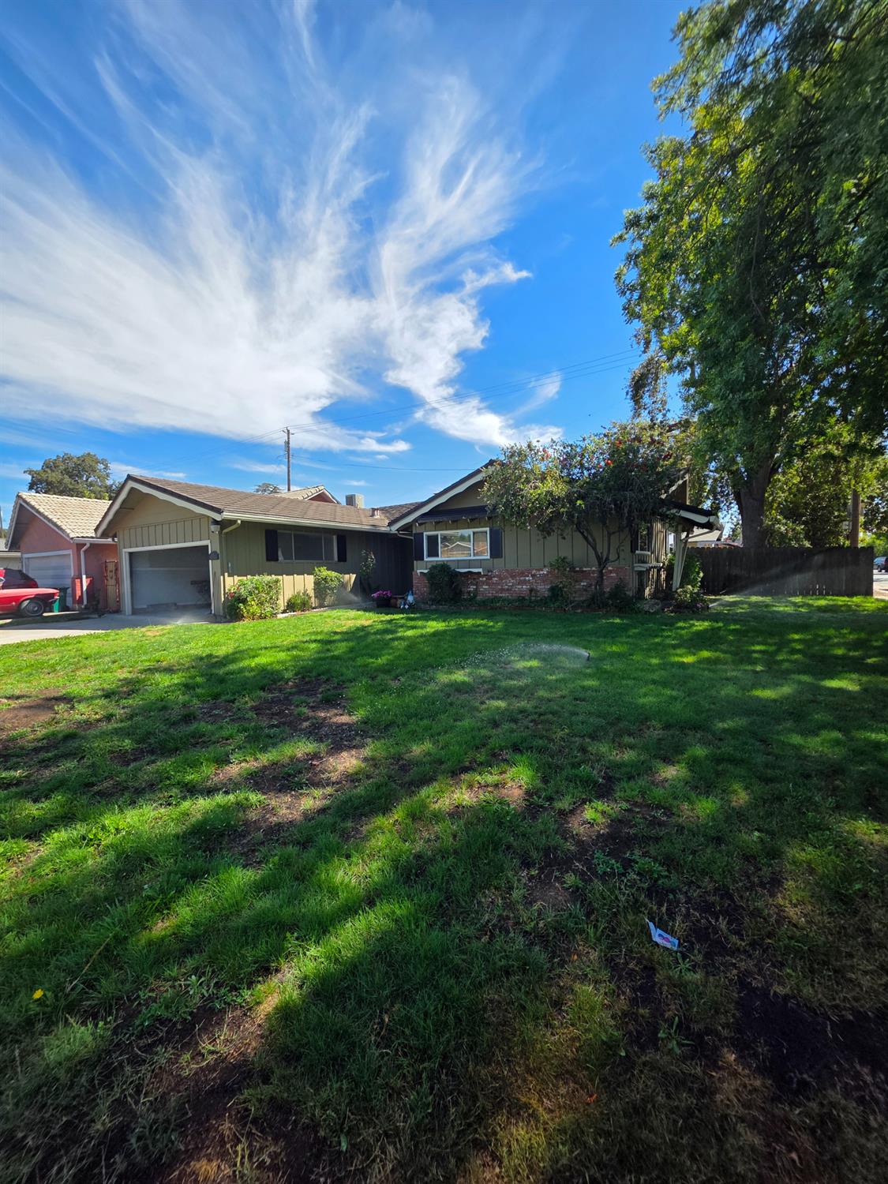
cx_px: 444
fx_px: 445
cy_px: 592
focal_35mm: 13
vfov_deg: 106.2
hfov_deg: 89.9
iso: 40
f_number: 1.9
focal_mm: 2.2
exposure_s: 1/1321
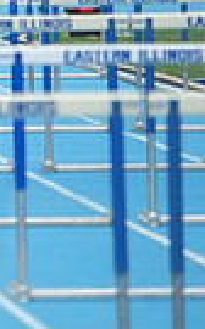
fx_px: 12555
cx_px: -488
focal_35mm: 1400
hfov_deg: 0.9
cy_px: -87
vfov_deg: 1.5
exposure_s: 1/2500
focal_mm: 320
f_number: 5.6
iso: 400
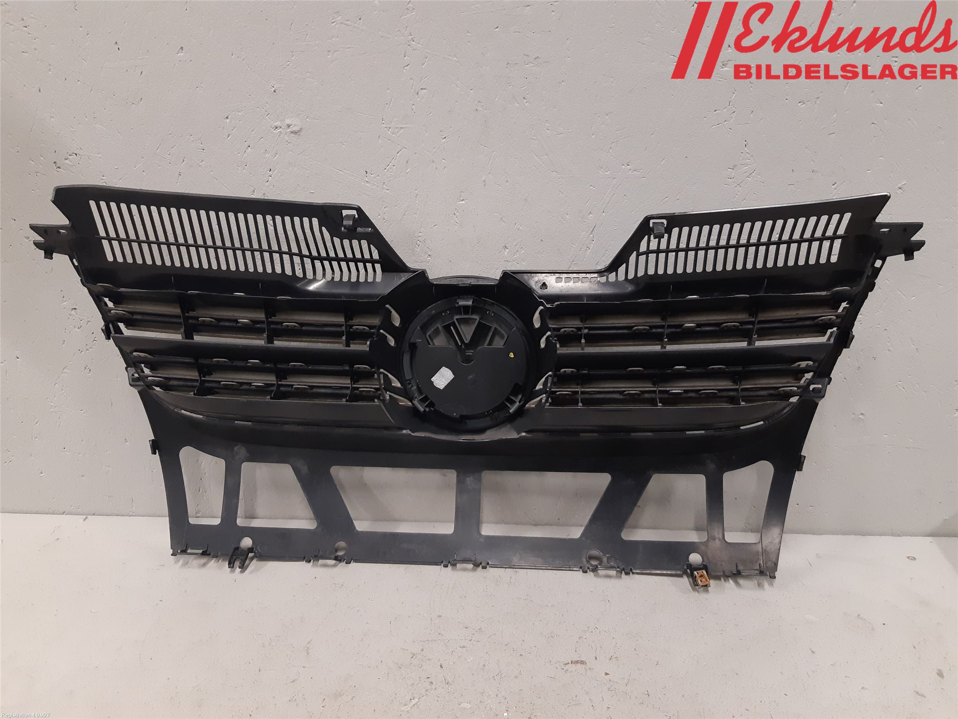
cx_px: 479
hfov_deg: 67.3
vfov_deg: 53.1
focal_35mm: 26
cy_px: 360
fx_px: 720
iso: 200
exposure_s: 1/50
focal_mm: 3.93
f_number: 1.7
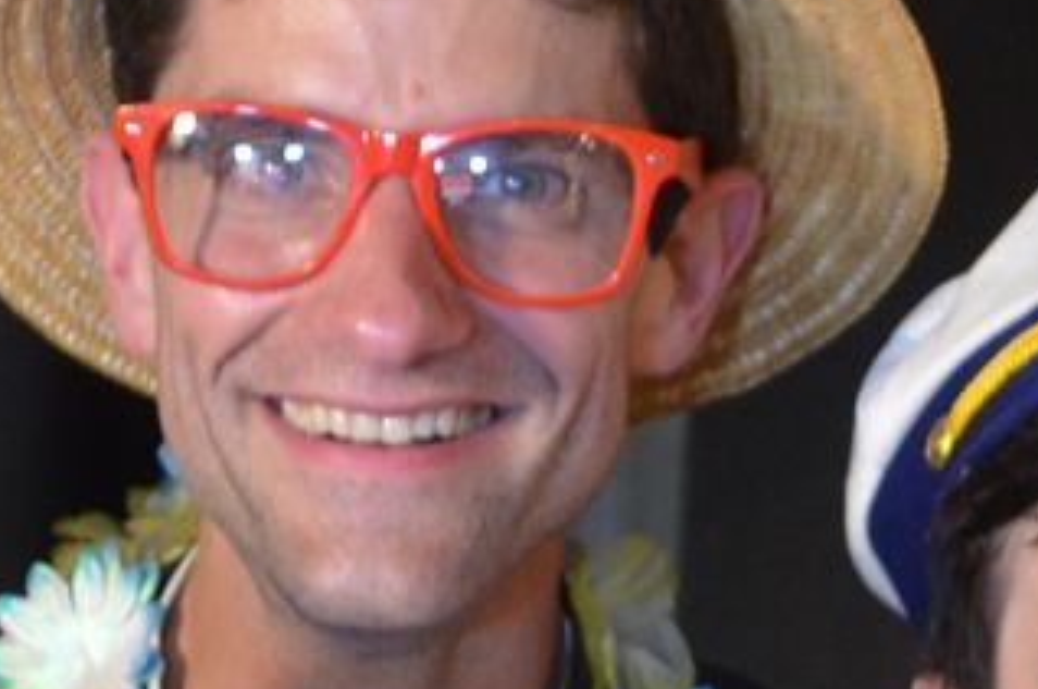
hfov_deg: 10.3
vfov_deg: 6.8
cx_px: 720
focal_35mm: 200
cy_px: 927
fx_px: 5758
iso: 1600
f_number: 4
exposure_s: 1/25
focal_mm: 26
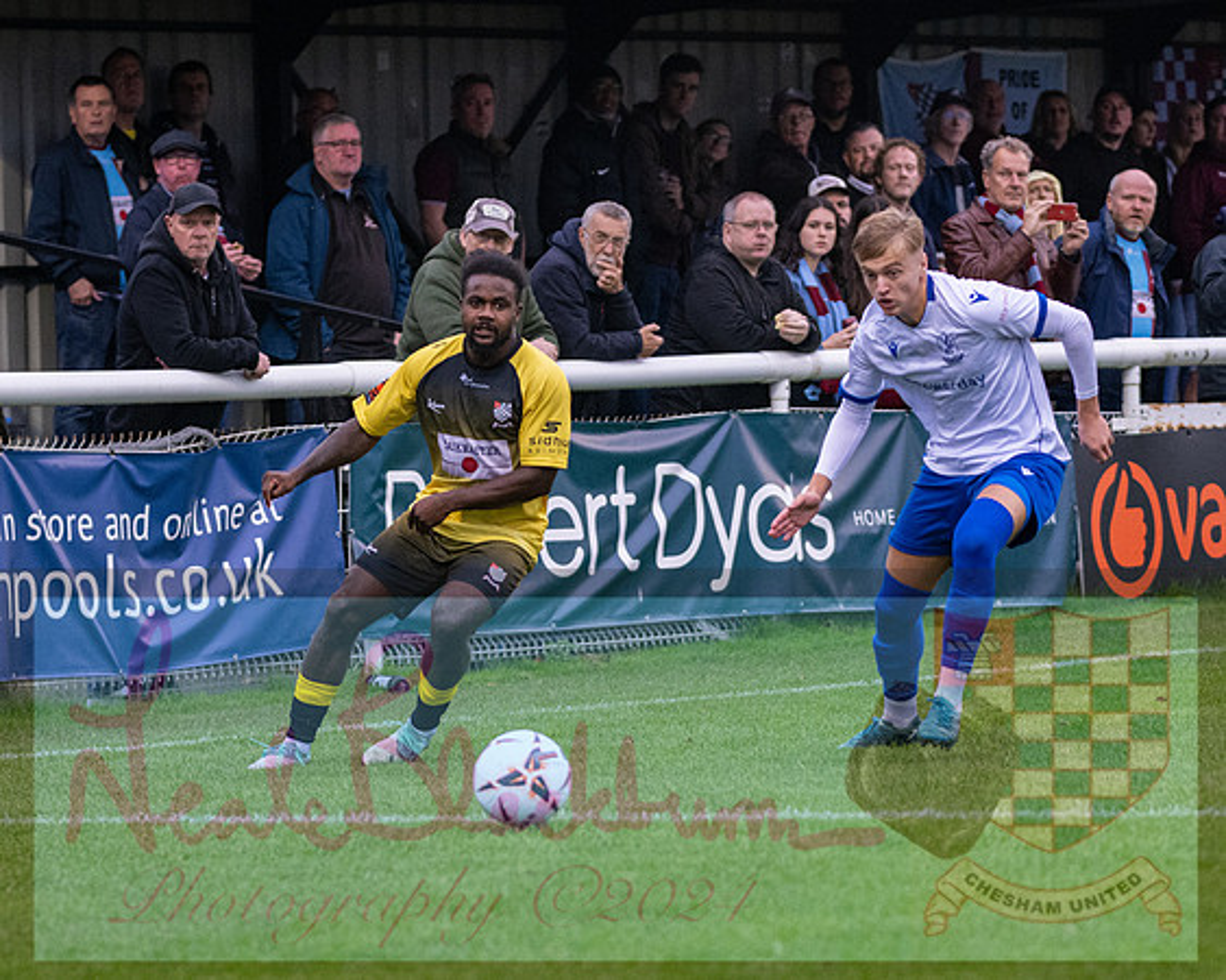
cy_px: 638
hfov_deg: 8.5
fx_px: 8277
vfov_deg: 6.8
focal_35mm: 228
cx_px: 511
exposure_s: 1/1600
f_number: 2.8
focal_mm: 125
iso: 1600
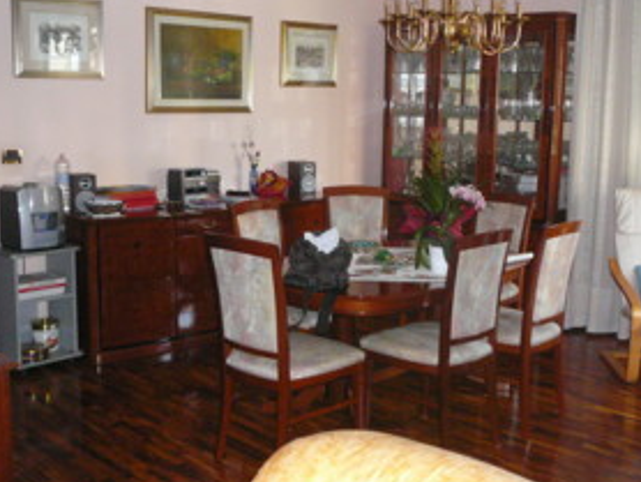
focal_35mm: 44
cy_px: 227
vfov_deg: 32.9
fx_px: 815
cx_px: 334
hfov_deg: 42.9
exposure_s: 1/30
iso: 400
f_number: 2.8
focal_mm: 5.2
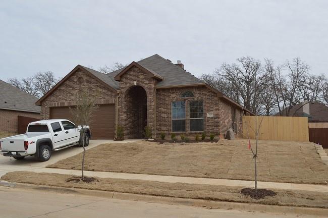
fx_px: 328
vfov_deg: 36.8
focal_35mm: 36
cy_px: 109
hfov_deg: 53.2
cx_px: 164
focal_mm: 24
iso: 100
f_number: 9
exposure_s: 1/200
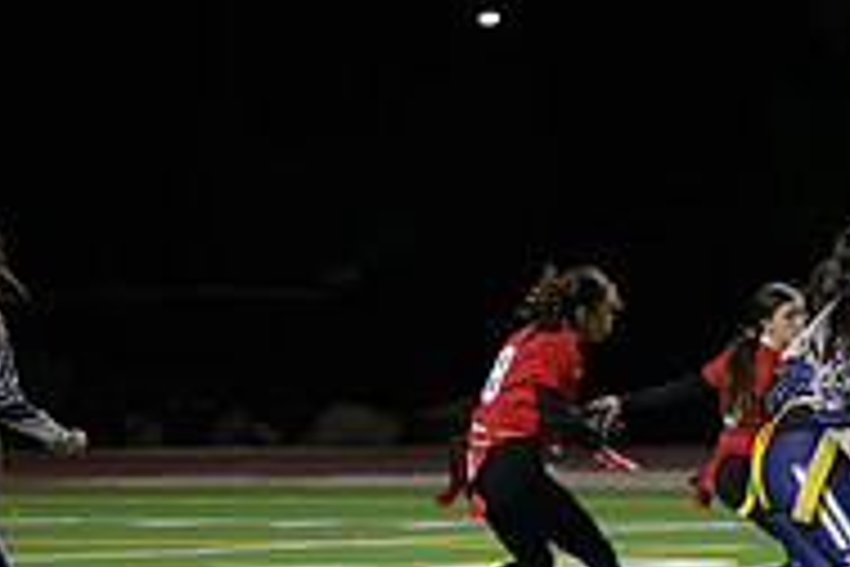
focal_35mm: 400
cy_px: 430
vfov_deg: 3.4
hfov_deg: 5.1
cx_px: 1142
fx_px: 9444
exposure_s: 1/640
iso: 2800
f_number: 2.8
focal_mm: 130
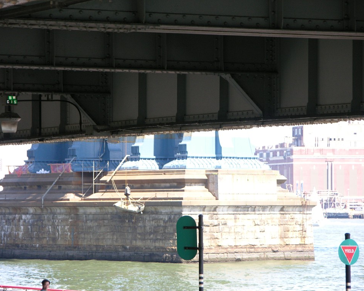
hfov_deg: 9.7
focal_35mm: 199
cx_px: 180
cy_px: 146
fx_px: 2144
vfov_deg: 7.8
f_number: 4
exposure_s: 1/152
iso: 100
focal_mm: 48.5
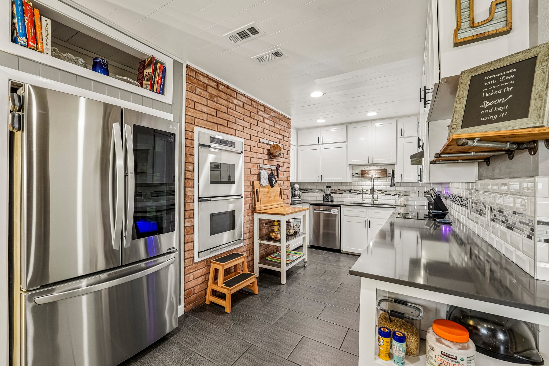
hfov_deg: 104.3
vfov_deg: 81.2
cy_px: 183
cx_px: 274
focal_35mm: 14
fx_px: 213
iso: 400
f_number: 8
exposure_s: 1/20
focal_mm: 14
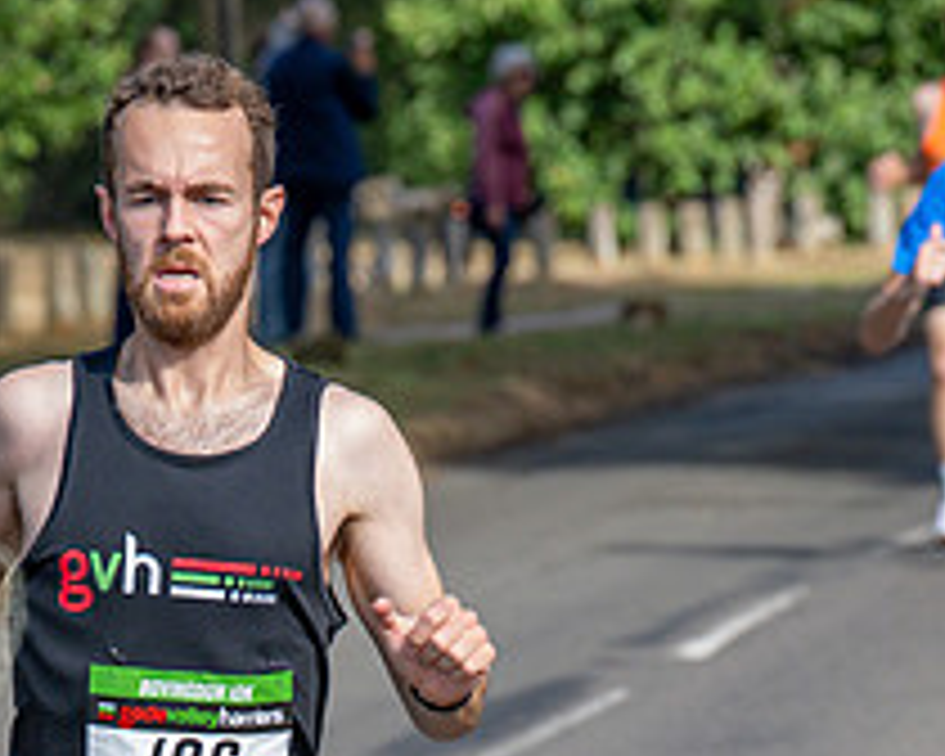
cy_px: 855
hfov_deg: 4.4
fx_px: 12418
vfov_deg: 3.5
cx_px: 156
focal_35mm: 444
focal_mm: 98
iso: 400
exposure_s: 1/1600
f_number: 4
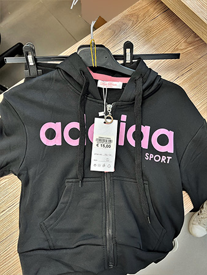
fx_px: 207
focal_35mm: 26
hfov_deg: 53.1
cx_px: 104
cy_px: 138
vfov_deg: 67.3
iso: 125
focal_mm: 5.7
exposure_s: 1/50
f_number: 1.5
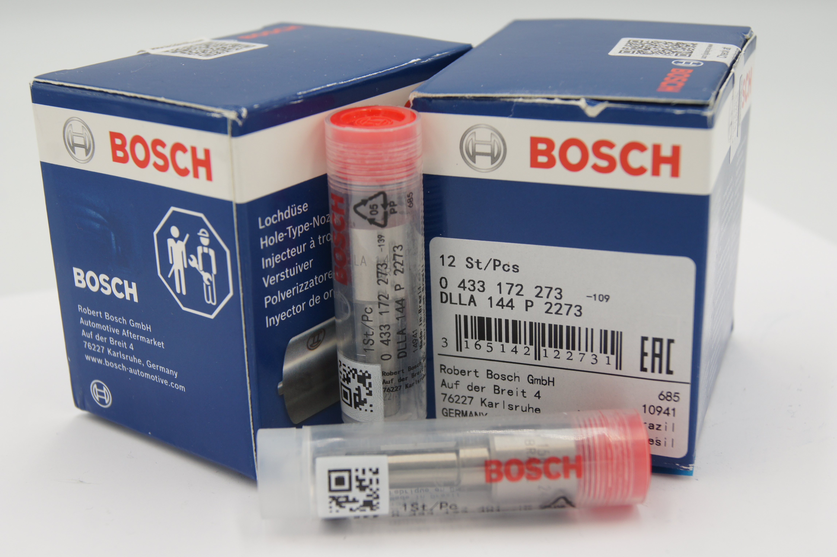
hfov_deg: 37.9
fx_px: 1220
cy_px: 278
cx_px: 418
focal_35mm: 52
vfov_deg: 25.7
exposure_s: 1/125
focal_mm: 35
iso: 200
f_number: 5.6
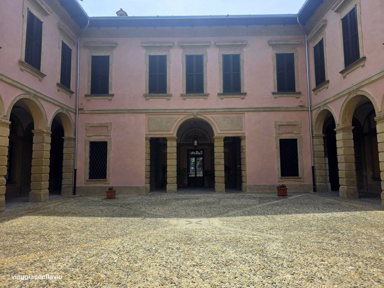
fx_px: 255
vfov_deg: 58.9
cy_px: 144
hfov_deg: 73.9
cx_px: 192
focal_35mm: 23
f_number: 1.7
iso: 80
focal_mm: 6.3
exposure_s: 1/4766
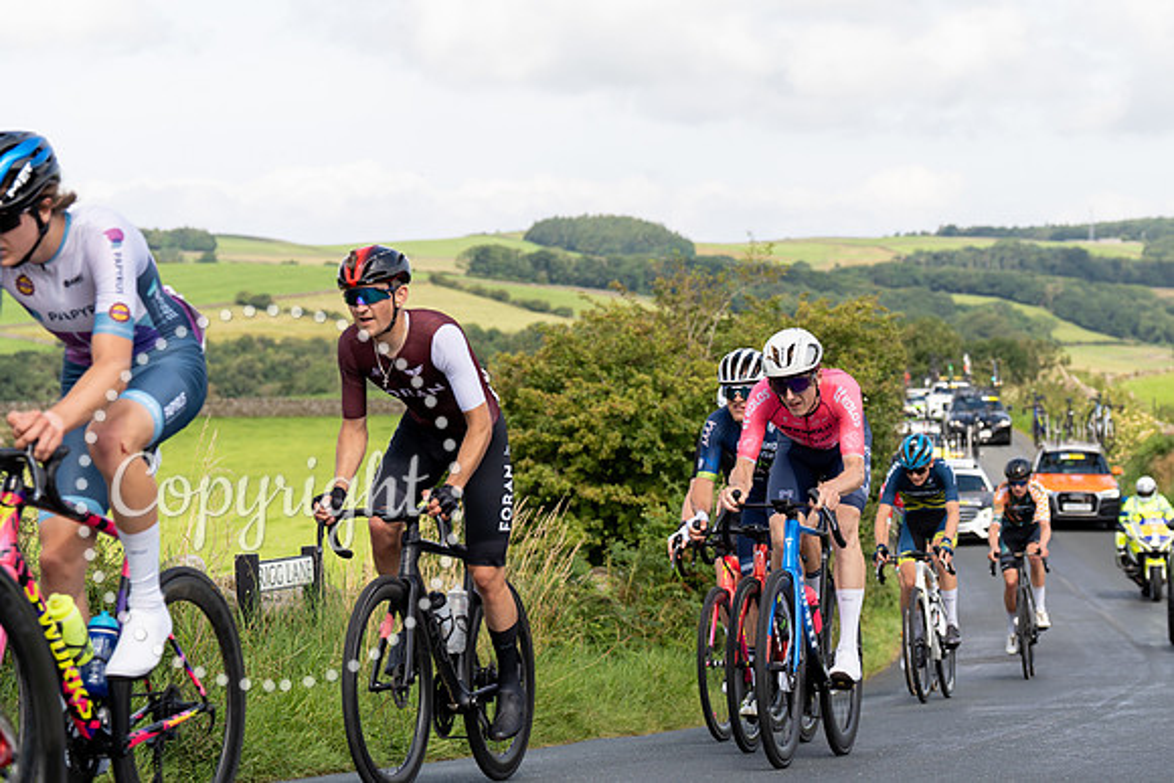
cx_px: 767
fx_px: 3069
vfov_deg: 14.5
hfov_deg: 21.6
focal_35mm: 94
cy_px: 271
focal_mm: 72
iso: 100
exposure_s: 1/800
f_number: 4
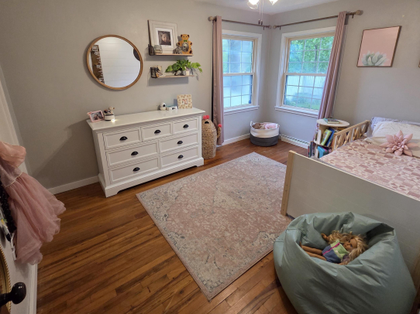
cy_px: 129
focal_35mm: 16
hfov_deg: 94.5
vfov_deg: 77.4
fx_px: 194
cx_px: 213
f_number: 2.2
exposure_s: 1/60
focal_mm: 2.2
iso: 320
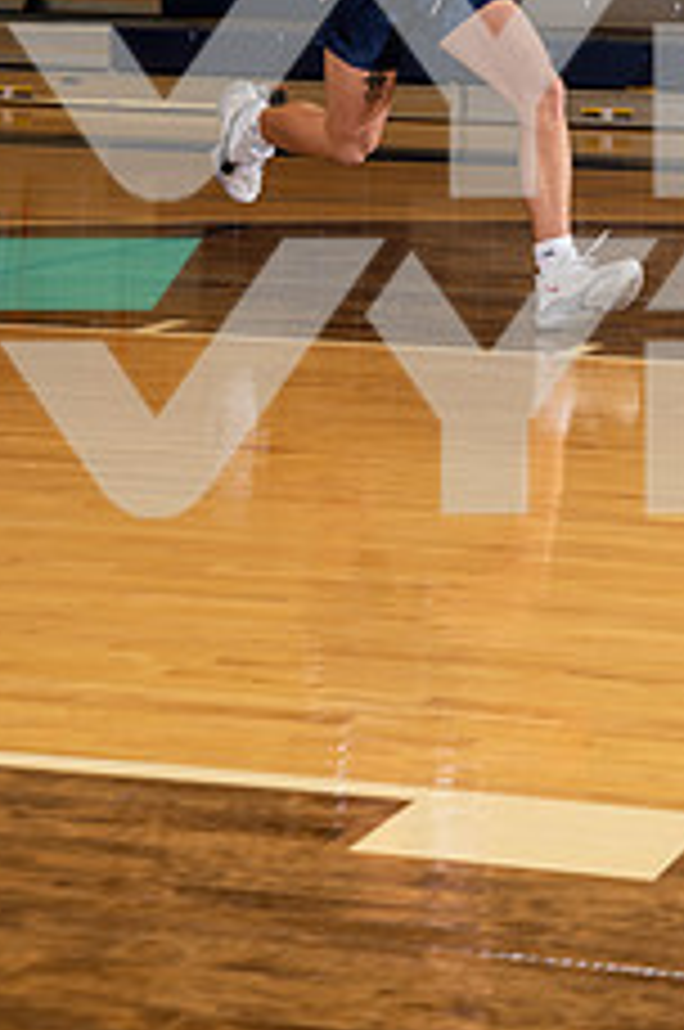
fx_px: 3487
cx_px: 603
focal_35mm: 122
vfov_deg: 16.5
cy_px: 63
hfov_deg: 11.1
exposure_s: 1/250
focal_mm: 62
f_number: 4
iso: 320
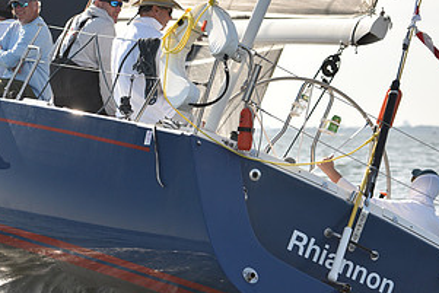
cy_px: 122
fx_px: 1647
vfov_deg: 10.2
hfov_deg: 15.2
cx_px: 182
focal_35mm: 135
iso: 250
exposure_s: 1/1000
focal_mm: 70
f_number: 3.2
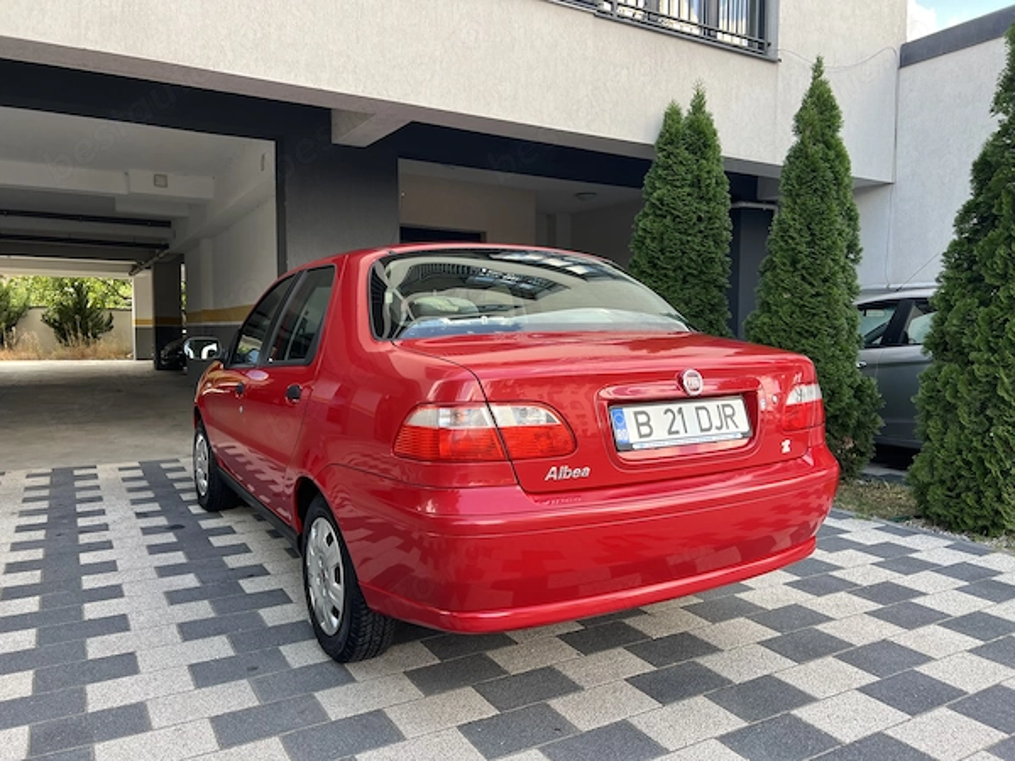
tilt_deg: -4.1
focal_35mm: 26
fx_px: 762
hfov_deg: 67.3
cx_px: 508
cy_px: 380
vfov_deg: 53.1
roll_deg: -0.6
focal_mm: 5.7
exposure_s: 1/272
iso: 40
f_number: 1.5
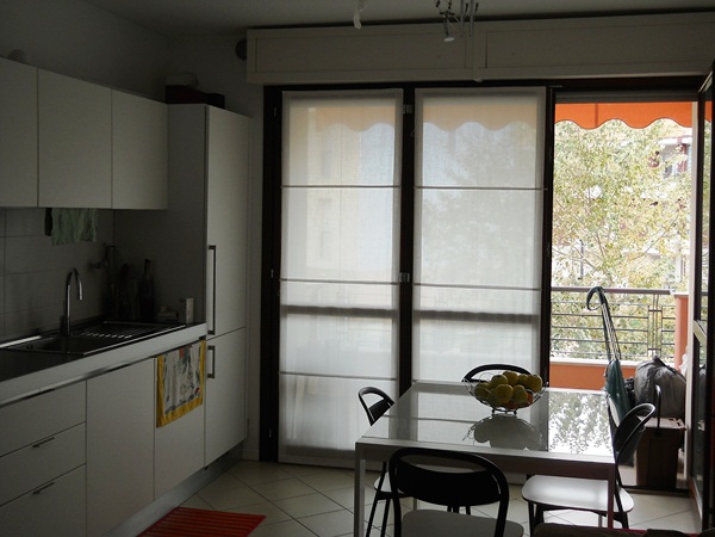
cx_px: 358
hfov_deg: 45.8
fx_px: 847
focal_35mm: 41
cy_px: 268
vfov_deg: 35.1
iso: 80
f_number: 3.1
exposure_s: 1/80
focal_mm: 6.72
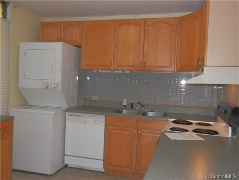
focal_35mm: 30
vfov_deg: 46.8
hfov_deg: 60.0
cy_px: 90
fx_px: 207
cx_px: 120
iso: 100
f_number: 3.3
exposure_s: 1/60
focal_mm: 5.5
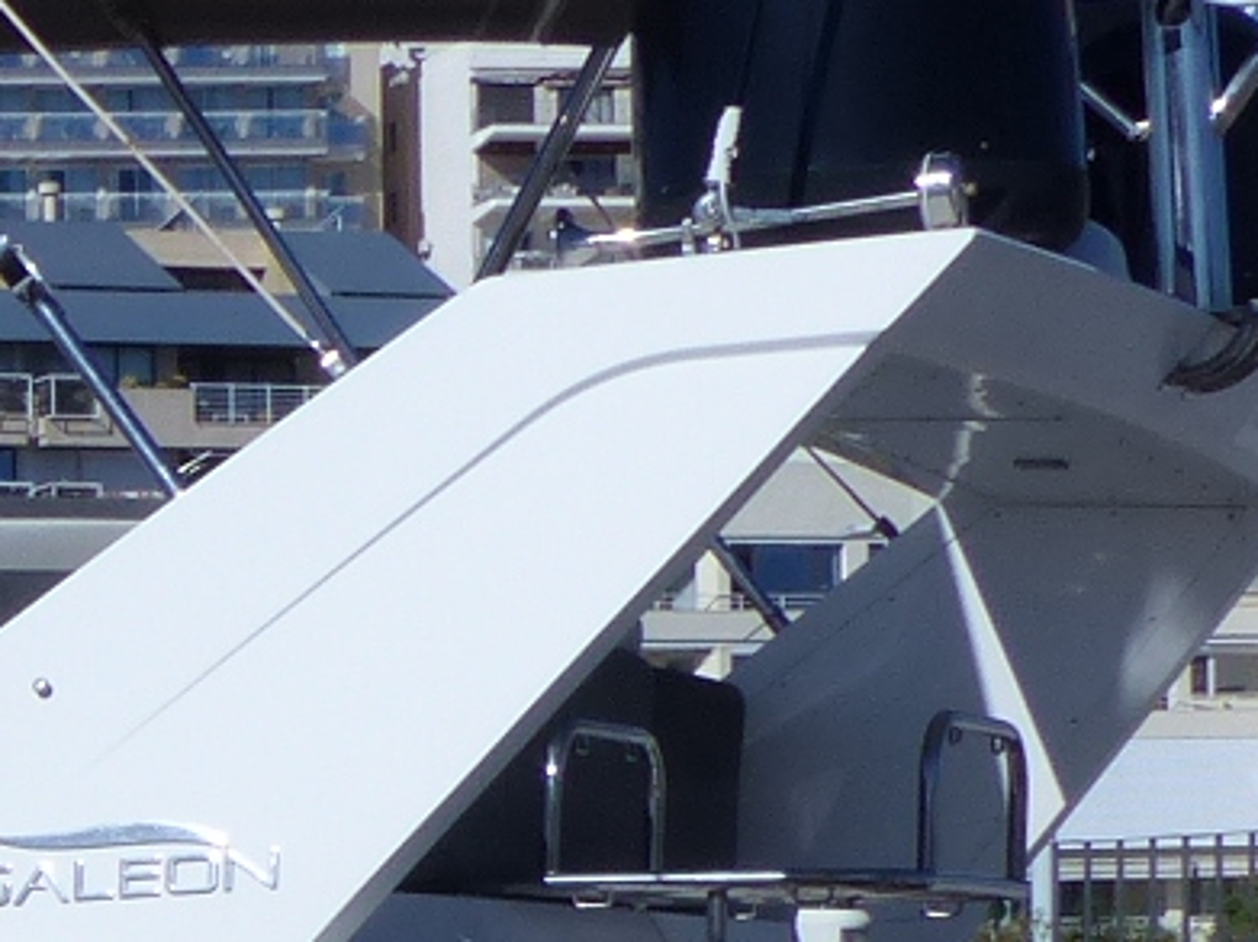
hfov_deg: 10.1
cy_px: 1791
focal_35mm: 178
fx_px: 6467
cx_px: -1429
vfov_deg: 8.0
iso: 100
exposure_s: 1/1600
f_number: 5
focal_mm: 6
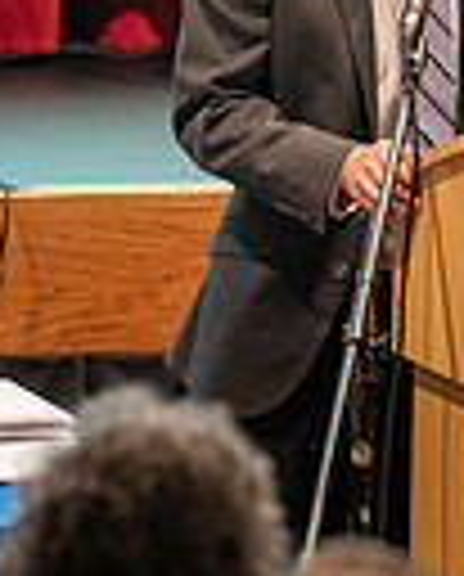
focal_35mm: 659
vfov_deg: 2.9
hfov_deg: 2.4
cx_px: 514
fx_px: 11272
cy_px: 274
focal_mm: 200
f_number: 2.8
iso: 2500
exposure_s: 1/80
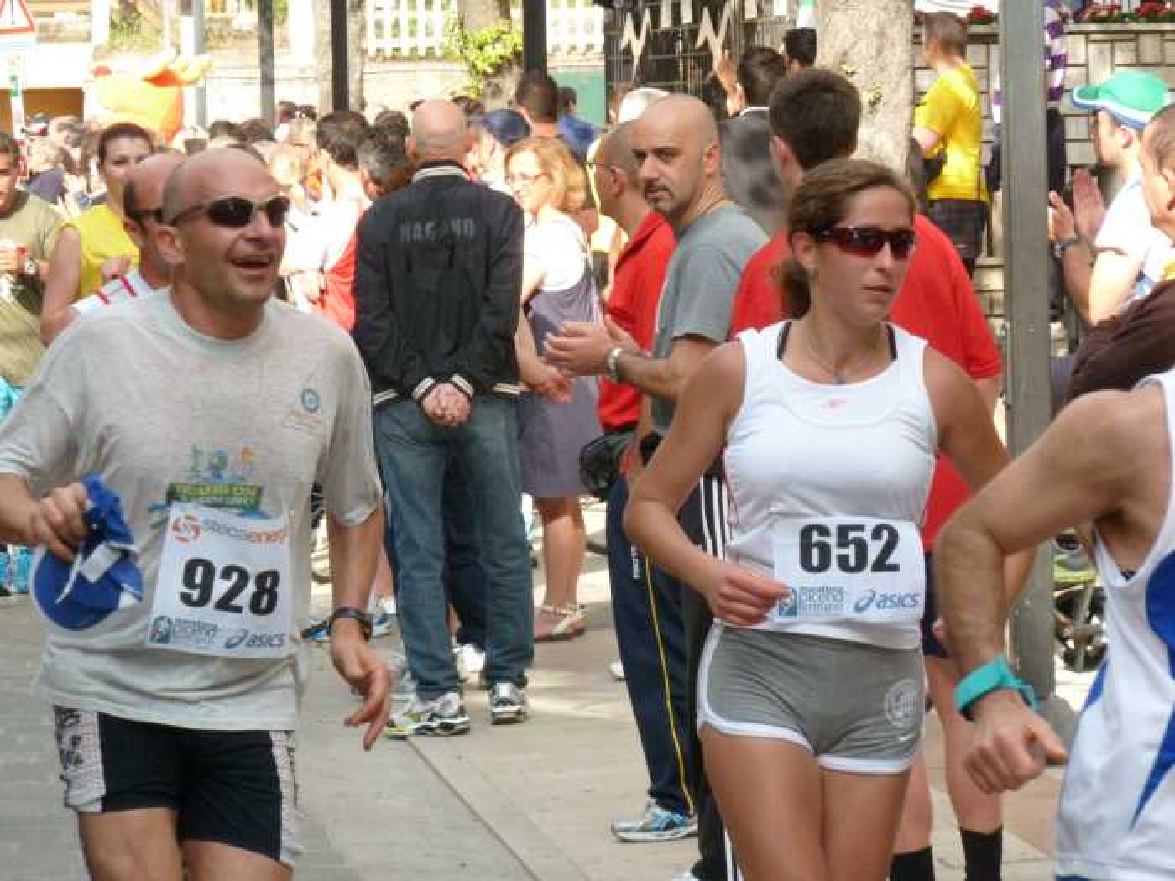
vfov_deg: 8.2
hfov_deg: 10.9
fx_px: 6178
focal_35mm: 182
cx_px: 588
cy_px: 440
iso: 400
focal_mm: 29.9
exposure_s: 1/500
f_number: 4.5
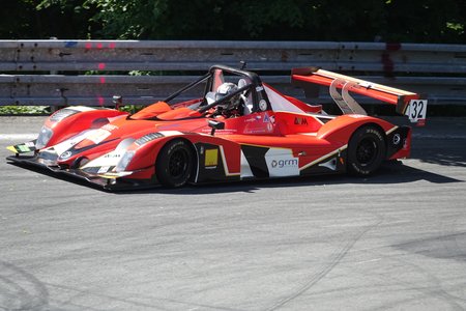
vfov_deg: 4.3
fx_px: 4142
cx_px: 233
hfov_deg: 6.4
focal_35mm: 320
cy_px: 156
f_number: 4
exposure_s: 1/800
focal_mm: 117.29
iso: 200
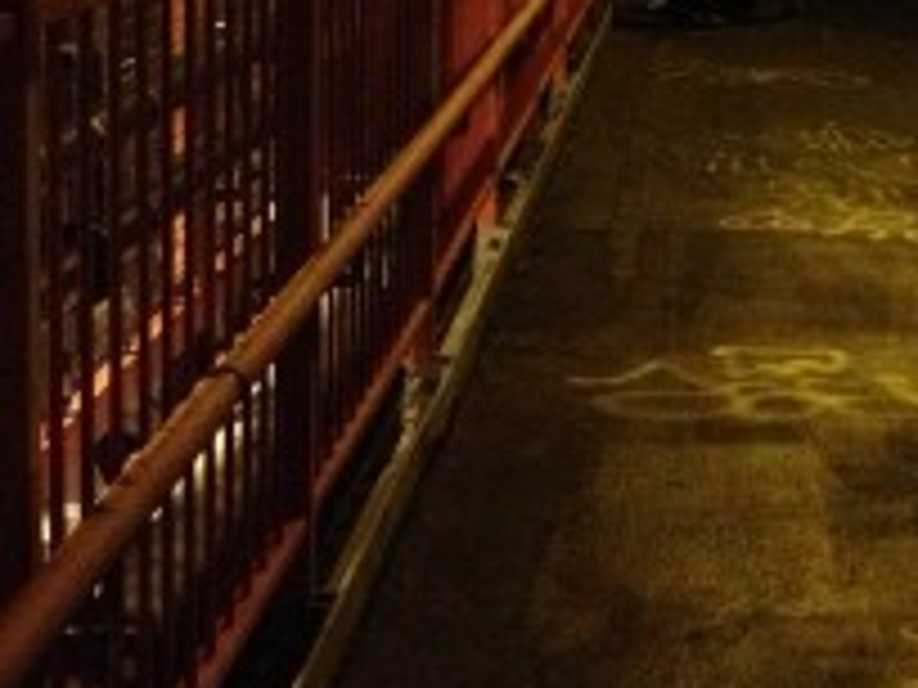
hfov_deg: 19.4
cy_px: -61
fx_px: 2599
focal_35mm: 98
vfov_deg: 14.7
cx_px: 922
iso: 800
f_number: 2.4
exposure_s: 1/15
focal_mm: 4.28
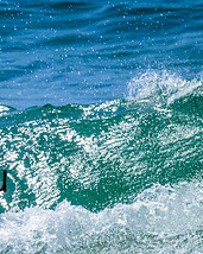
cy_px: 164
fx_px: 21389
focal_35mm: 2846
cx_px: -119
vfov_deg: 0.7
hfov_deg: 0.5
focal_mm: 1120
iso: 400
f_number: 9
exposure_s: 1/2000
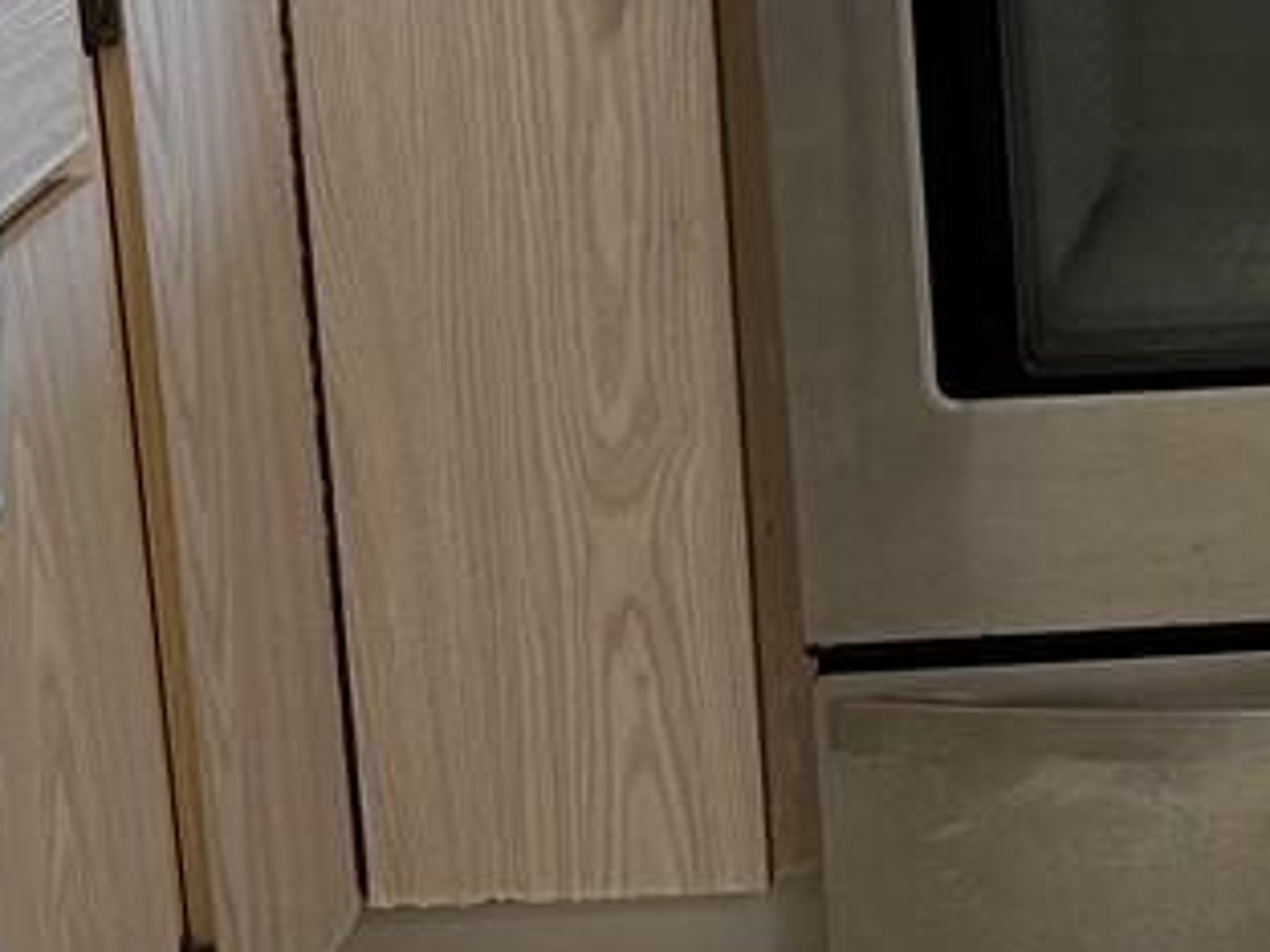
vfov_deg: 11.7
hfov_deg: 14.3
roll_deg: -0.2
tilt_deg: -13.6
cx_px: 2218
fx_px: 4513
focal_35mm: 123
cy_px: -269
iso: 160
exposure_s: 1/120
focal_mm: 6.86
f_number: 1.78
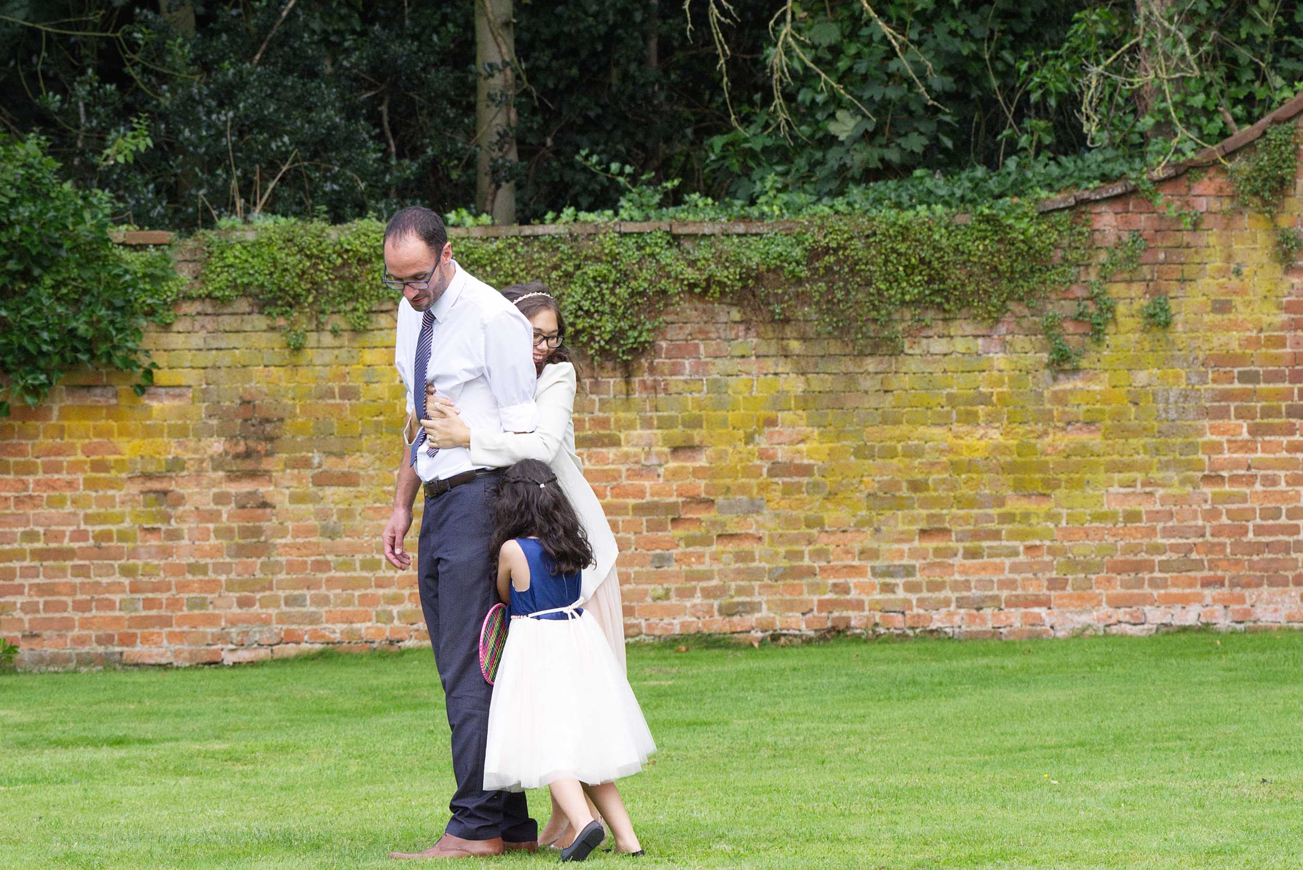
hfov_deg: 6.5
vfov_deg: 4.4
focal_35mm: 315
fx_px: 11403
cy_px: 435
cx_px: 652
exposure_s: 1/400
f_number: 11
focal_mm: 210
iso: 500
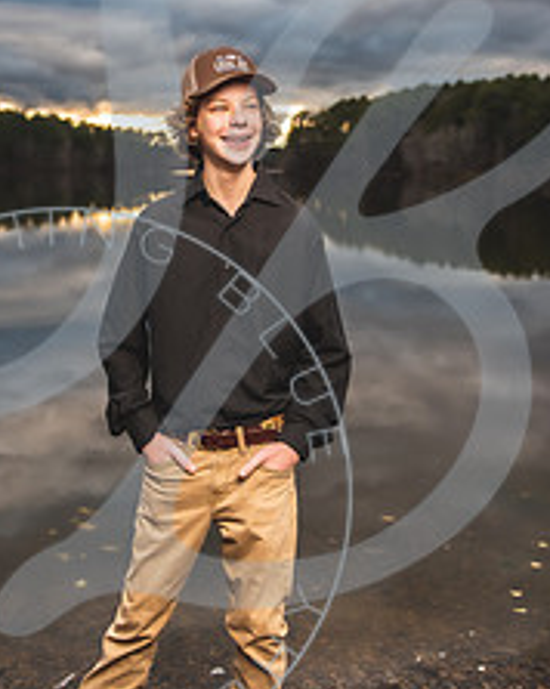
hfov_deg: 28.5
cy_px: 260
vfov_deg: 35.2
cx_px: 204
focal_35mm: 53
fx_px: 1080
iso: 100
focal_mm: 28
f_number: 2.8
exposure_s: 1/250
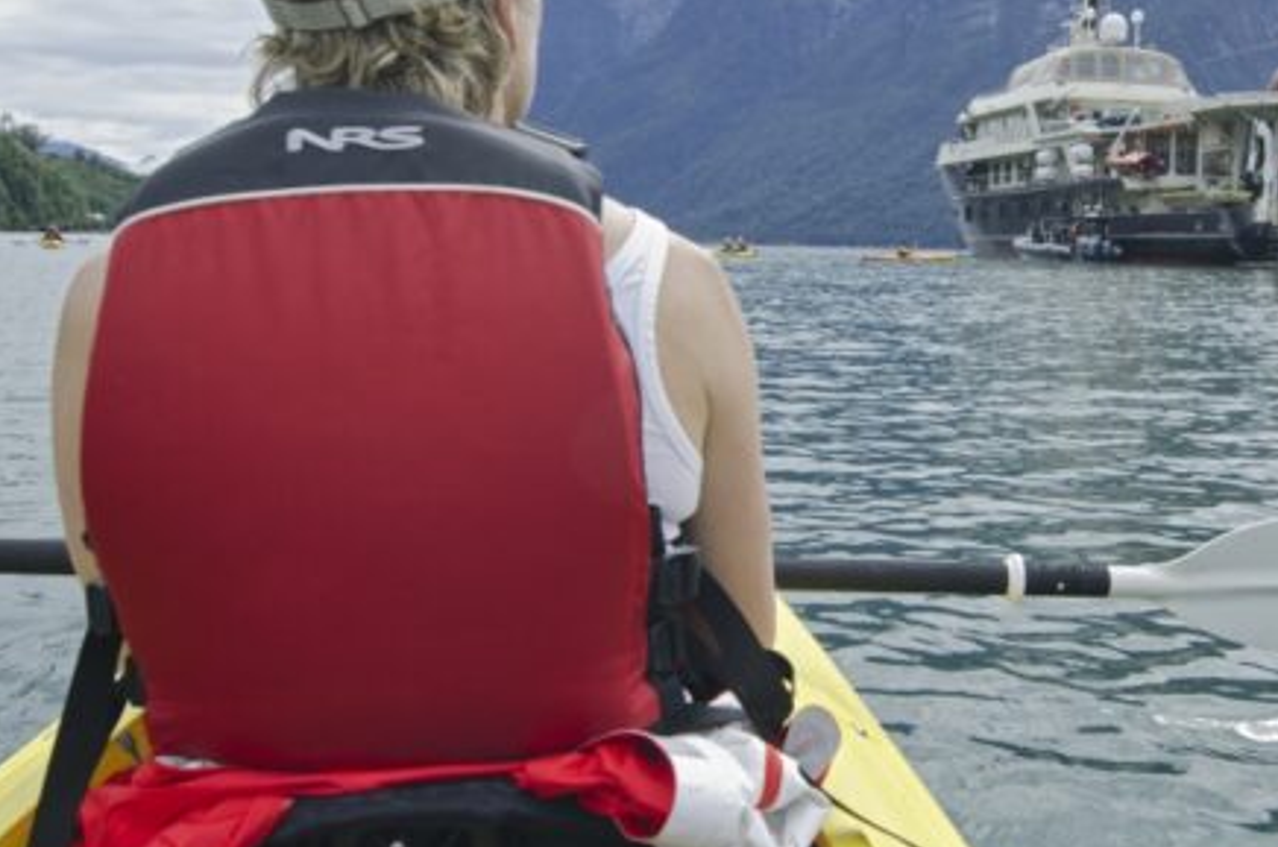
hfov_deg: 51.2
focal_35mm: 37
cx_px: 835
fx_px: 1311
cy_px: 362
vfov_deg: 35.7
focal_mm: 14
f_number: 5.6
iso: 100
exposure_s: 1/200
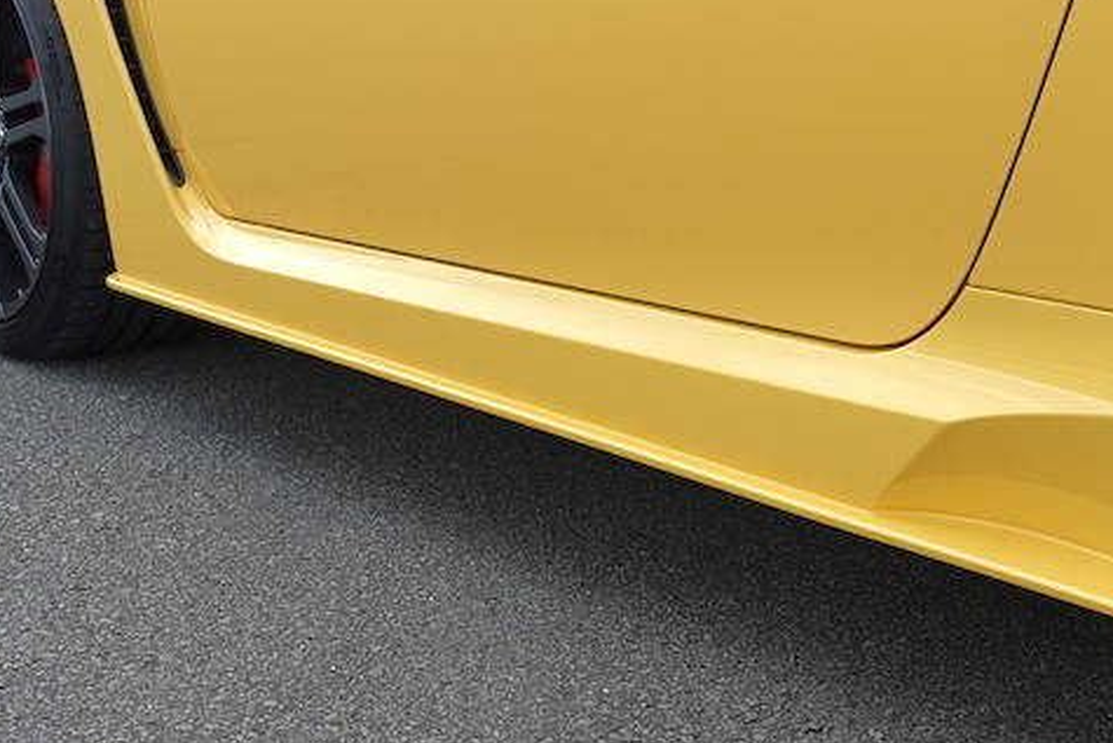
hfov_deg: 28.8
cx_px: 834
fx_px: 2134
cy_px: 383
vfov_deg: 19.7
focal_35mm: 69
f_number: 4
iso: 125
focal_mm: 14.9
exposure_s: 1/200
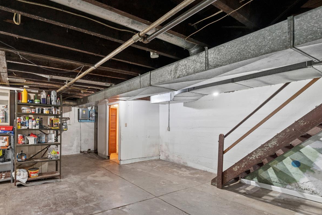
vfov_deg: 64.4
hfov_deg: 85.2
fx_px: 170
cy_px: 119
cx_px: 120
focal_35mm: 19
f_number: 6.3
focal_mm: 10
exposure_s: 1/2.5
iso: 250
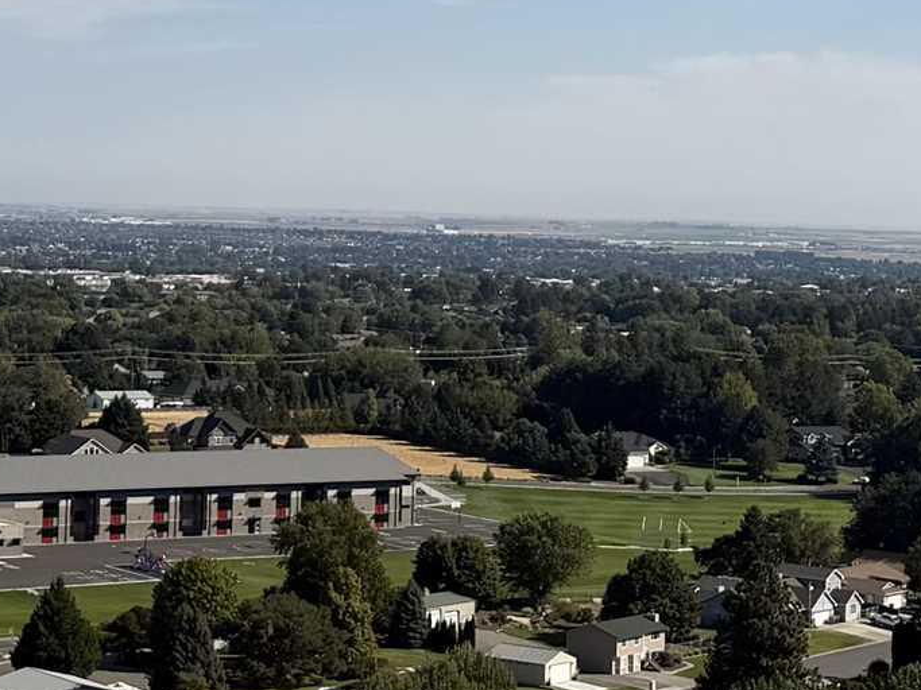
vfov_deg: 13.6
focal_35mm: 108
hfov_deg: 18.2
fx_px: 2873
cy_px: 116
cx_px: 410
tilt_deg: +2.4
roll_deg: -2.6
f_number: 1.78
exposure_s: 1/8130
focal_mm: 6.76
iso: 80
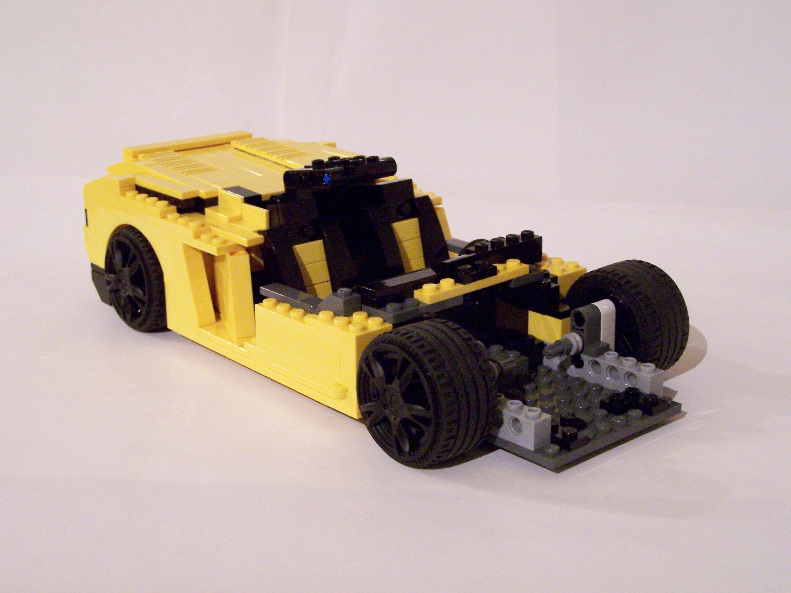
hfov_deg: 34.3
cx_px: 396
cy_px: 296
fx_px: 1280
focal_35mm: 56
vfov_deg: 26.1
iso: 400
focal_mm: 9.3
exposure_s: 1/8
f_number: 3.1
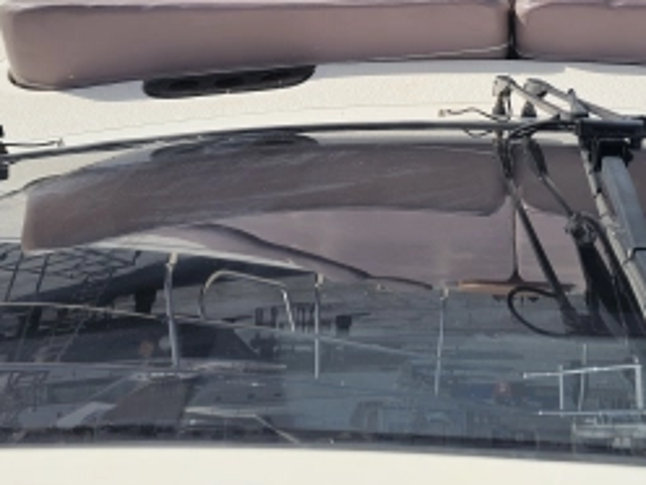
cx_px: 458
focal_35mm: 51
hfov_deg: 36.9
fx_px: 952
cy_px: 80
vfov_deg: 27.8
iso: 10
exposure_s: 1/1365
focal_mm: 6.3
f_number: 1.7
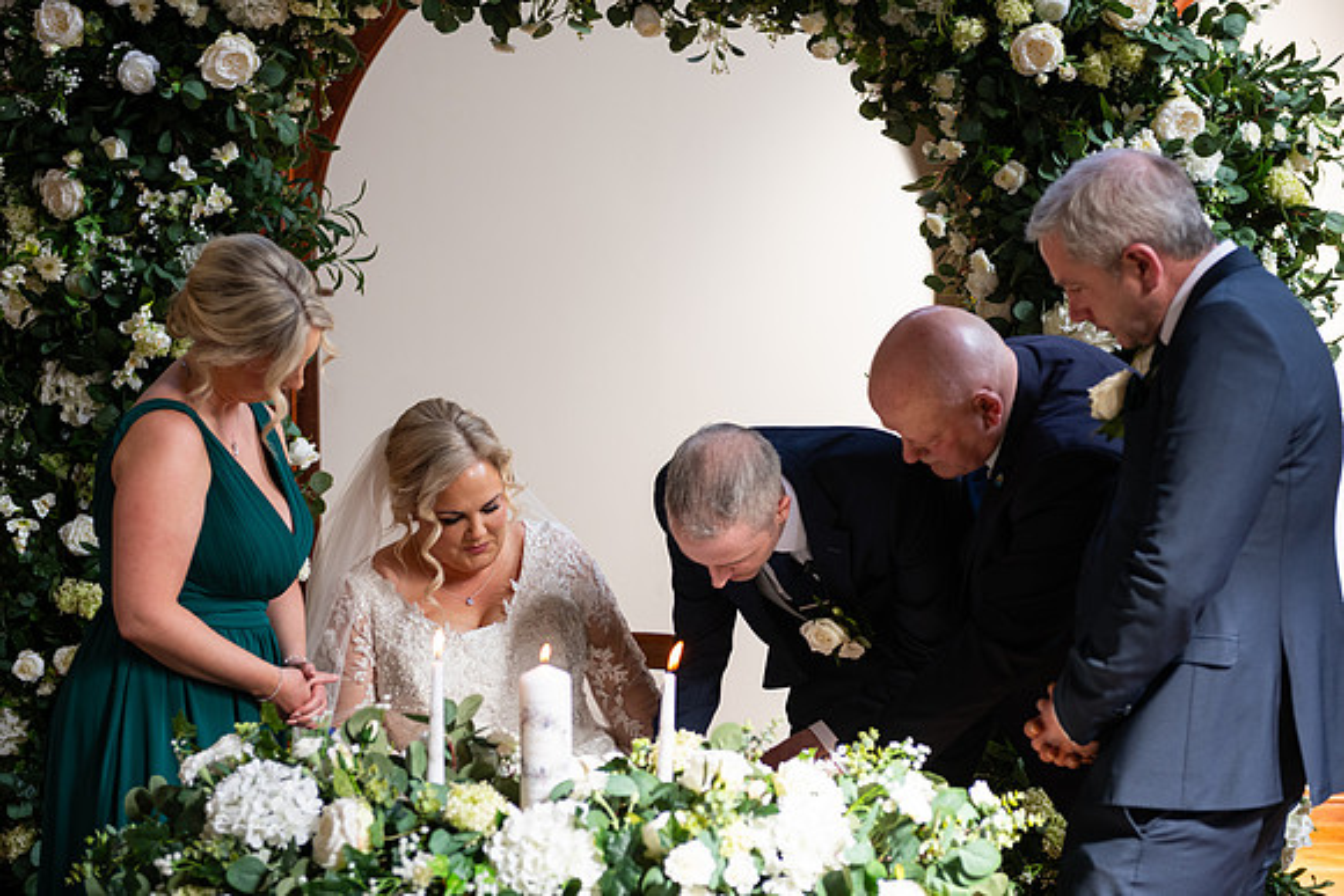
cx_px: 672
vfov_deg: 21.9
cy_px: 448
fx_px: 2315
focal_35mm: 62
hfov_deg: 32.4
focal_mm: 62
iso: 500
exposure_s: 1/160
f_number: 3.5
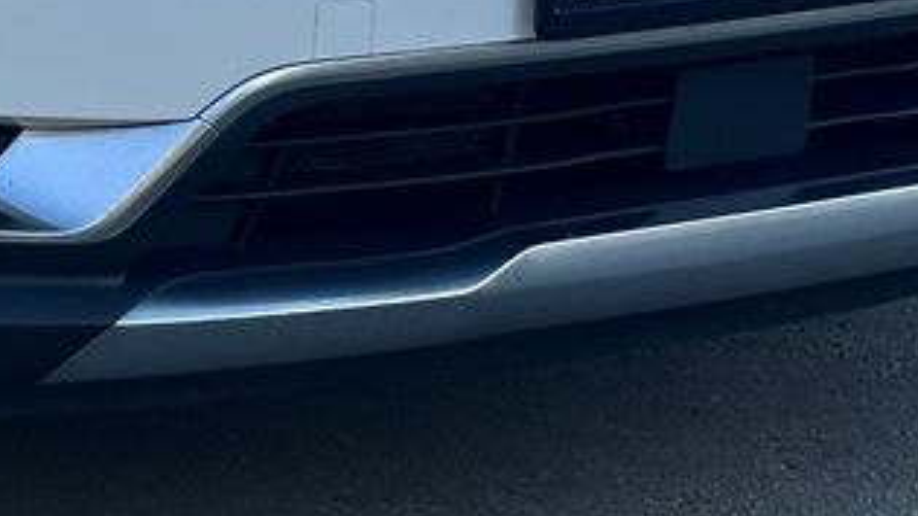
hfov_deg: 10.6
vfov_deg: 5.9
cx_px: -245
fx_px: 4843
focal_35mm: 199
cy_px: -615
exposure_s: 1/1030
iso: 64
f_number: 1.78
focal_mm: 6.86
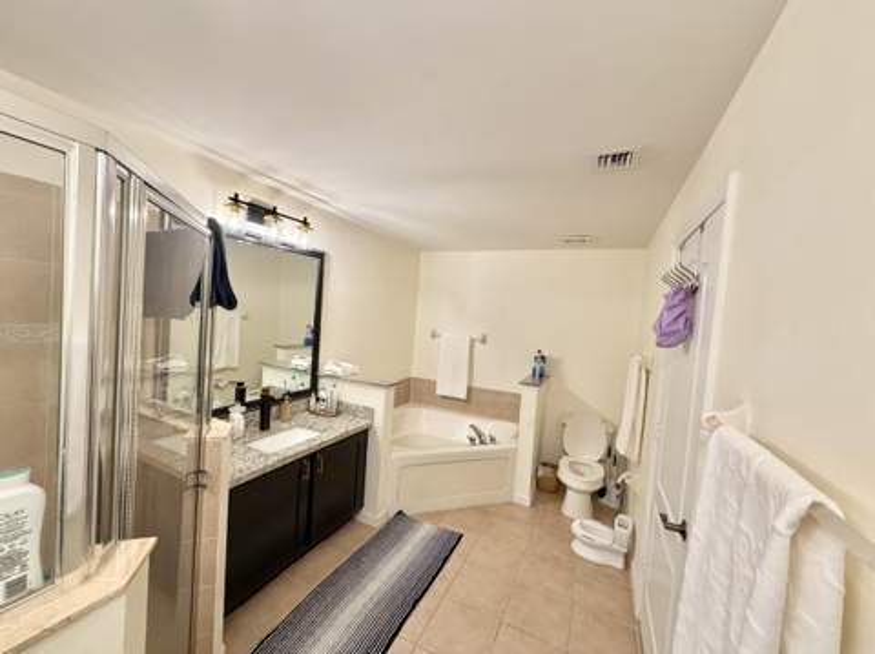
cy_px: 327
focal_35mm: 14
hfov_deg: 102.1
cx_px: 438
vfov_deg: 85.6
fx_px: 354
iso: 250
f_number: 2.2
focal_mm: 2.22
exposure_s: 1/120
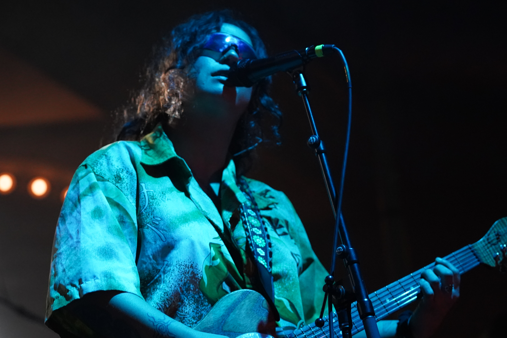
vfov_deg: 13.4
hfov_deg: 20.0
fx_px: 1436
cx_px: 183
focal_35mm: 102
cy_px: 216
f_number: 2.8
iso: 6400
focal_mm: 75
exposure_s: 1/160
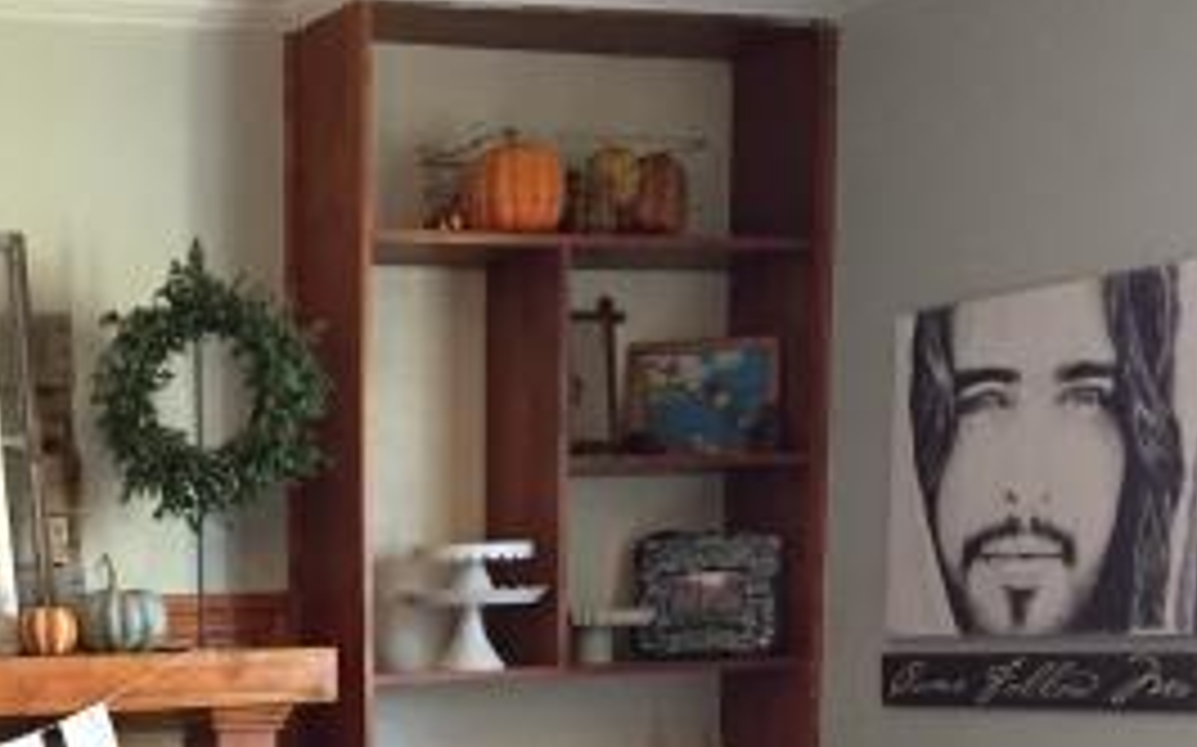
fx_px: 2413
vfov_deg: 16.3
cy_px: 1058
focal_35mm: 74
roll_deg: +2.4
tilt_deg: -10.1
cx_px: -18
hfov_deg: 26.3
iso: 160
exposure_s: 1/30
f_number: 2.2
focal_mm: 4.15
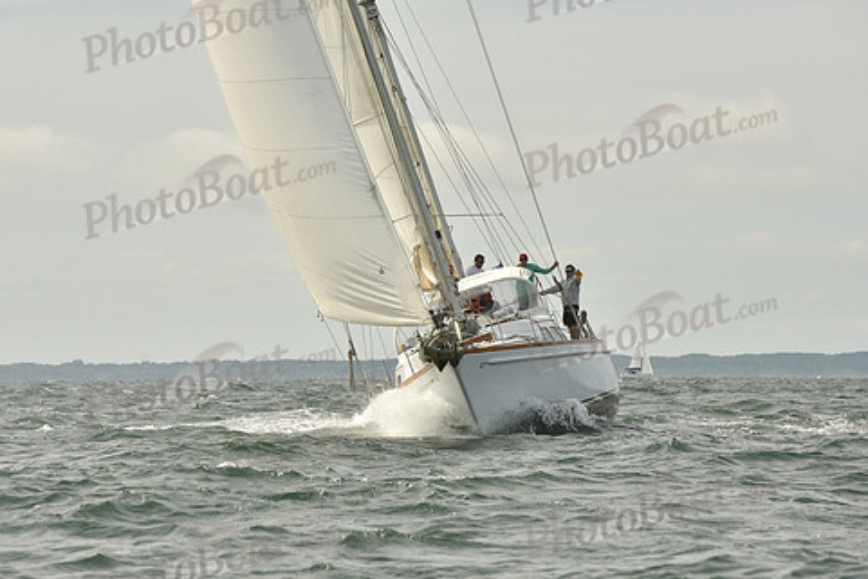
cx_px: 431
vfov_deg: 5.7
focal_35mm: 241
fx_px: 5812
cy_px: 261
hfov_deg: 8.5
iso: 320
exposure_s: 1/1250
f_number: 10
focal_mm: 200
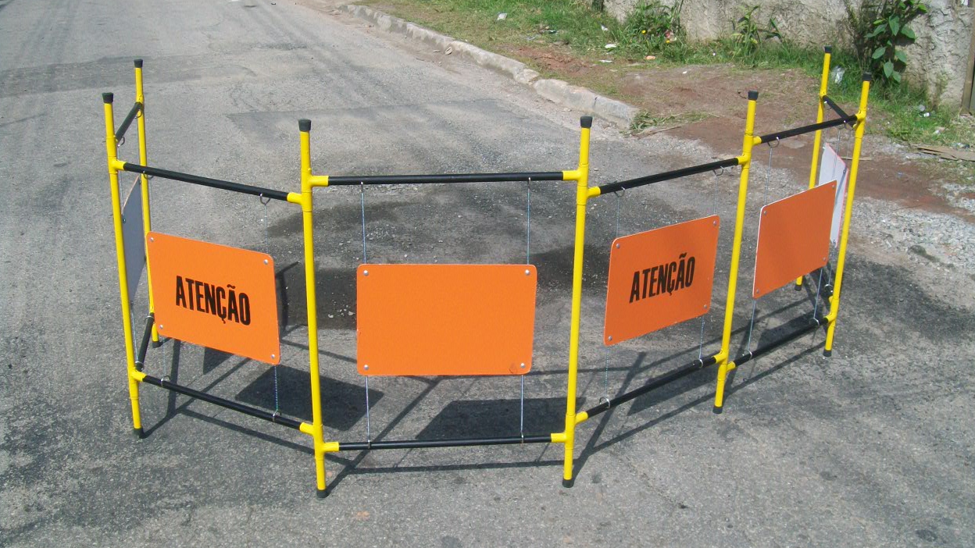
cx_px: 495
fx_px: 982
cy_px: 280
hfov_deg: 52.8
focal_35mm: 38
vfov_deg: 31.2
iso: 64
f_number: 4.9
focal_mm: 6.1
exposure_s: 1/400
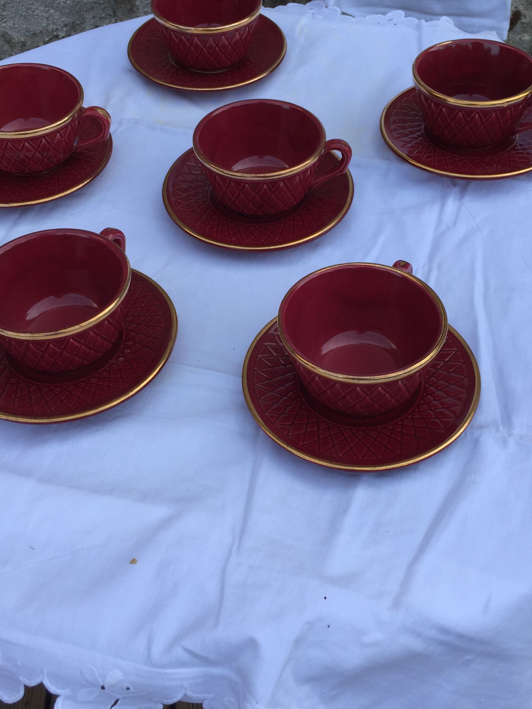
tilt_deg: -47.9
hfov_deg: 34.3
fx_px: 861
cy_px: 326
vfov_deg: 44.8
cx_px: 276
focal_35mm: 42
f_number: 2.2
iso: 32
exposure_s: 1/534
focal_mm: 4.15
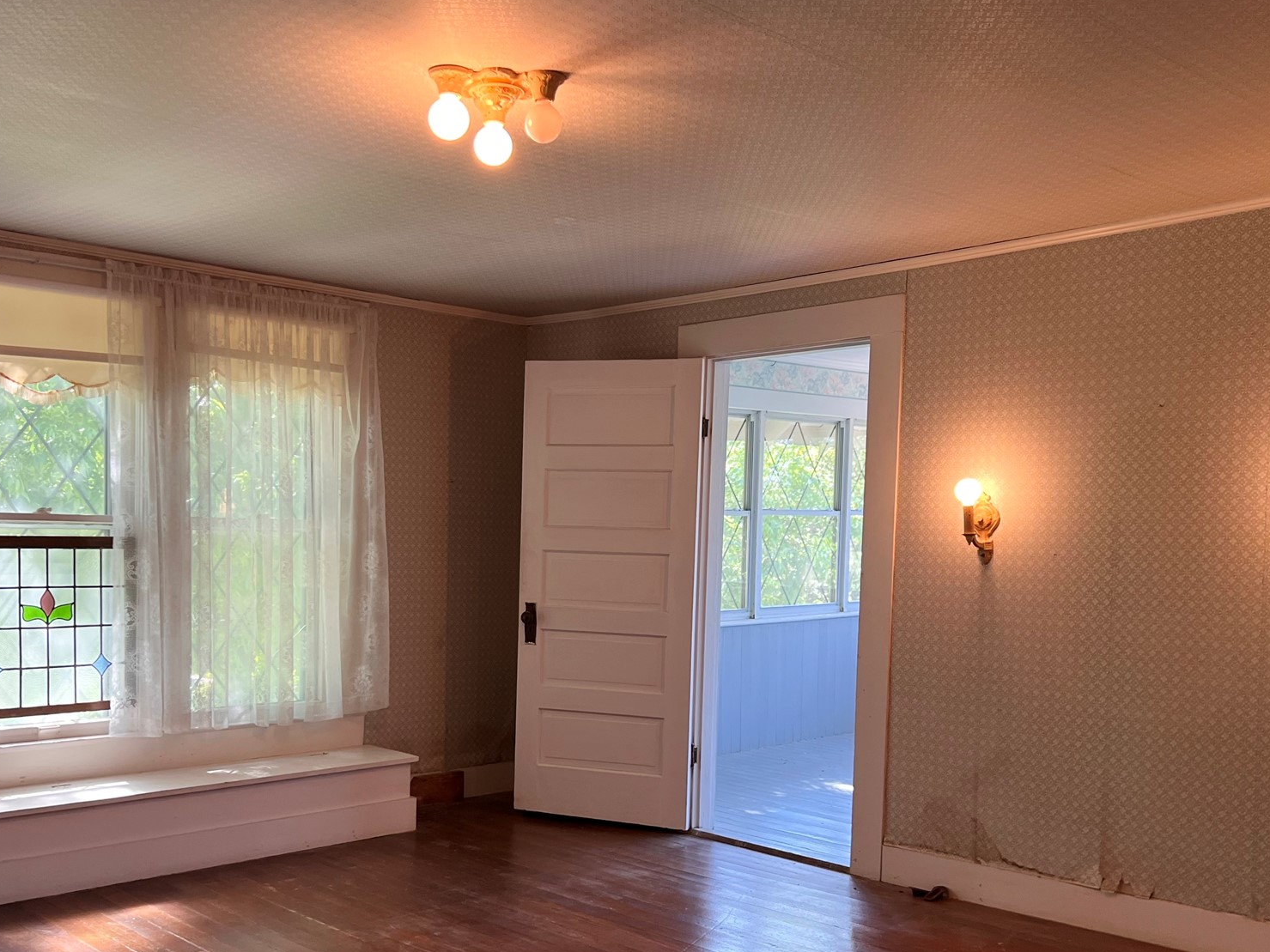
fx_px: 1321
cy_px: 599
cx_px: 564
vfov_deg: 39.4
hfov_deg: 51.3
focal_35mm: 36
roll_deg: -0.3
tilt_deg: -3.6
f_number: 1.5
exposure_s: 1/120
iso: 125
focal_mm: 5.7
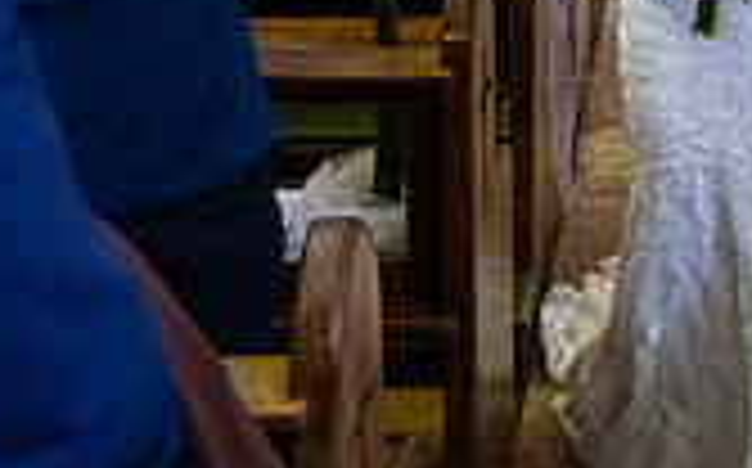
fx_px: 1740
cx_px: 964
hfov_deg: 22.0
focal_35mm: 85
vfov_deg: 14.1
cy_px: -277
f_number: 3.5
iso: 1250
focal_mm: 24
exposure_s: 1/160
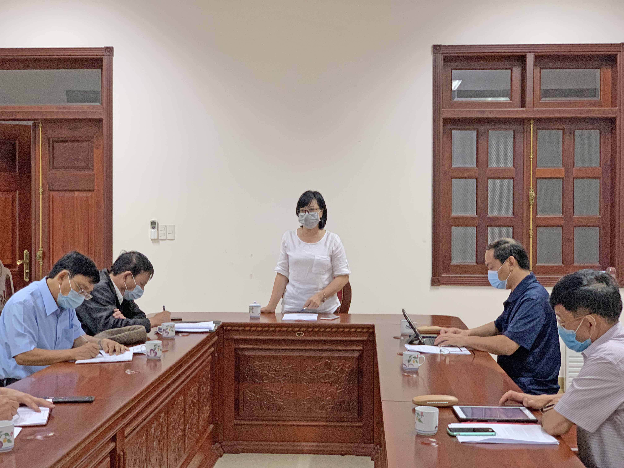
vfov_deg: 28.0
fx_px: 937
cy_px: 234
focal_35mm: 52
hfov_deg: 36.8
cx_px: 312
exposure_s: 1/50
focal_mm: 6
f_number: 2.4
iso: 320
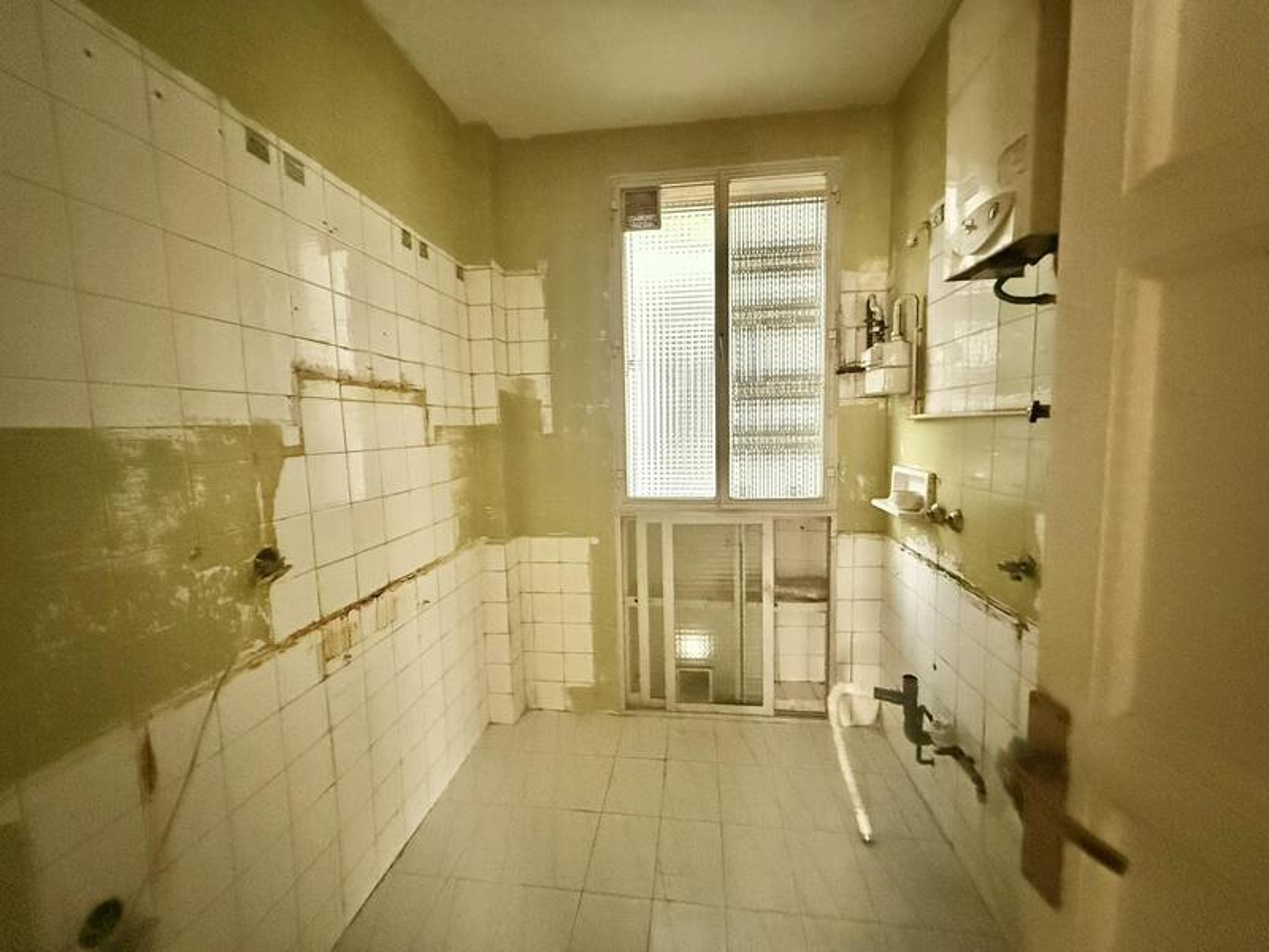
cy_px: 476
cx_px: 634
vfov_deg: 85.7
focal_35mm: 14
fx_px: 513
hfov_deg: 102.1
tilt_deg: -5.4
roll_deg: +1.1
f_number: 2.2
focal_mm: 2.22
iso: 1600
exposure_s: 1/25
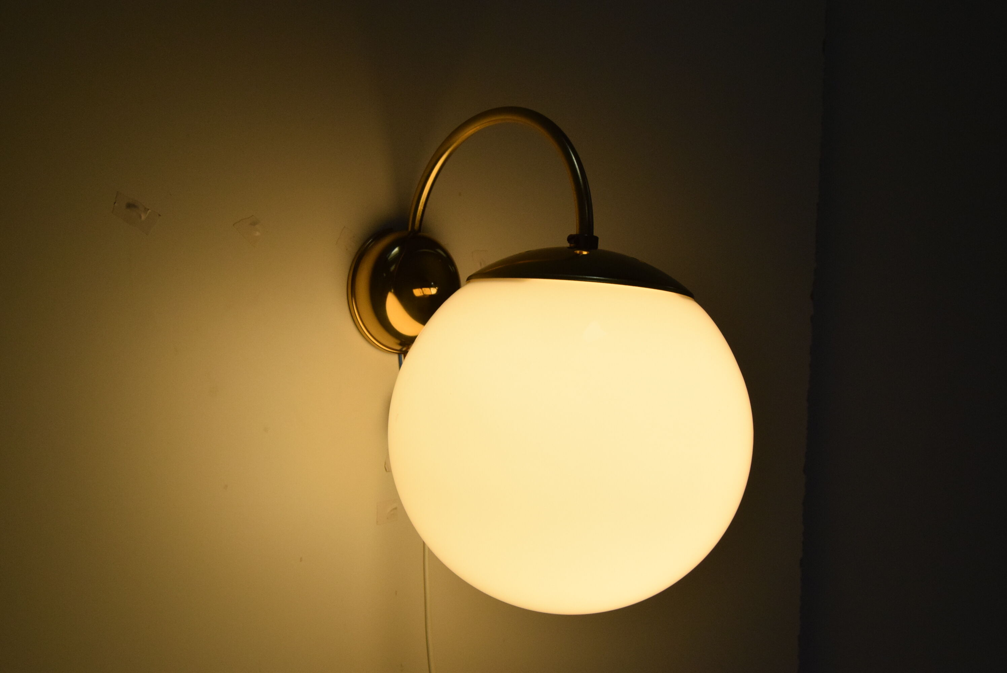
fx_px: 1176
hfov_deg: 46.4
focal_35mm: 42
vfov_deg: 31.9
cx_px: 504
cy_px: 336
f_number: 10
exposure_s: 1/400
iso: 1600
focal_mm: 28
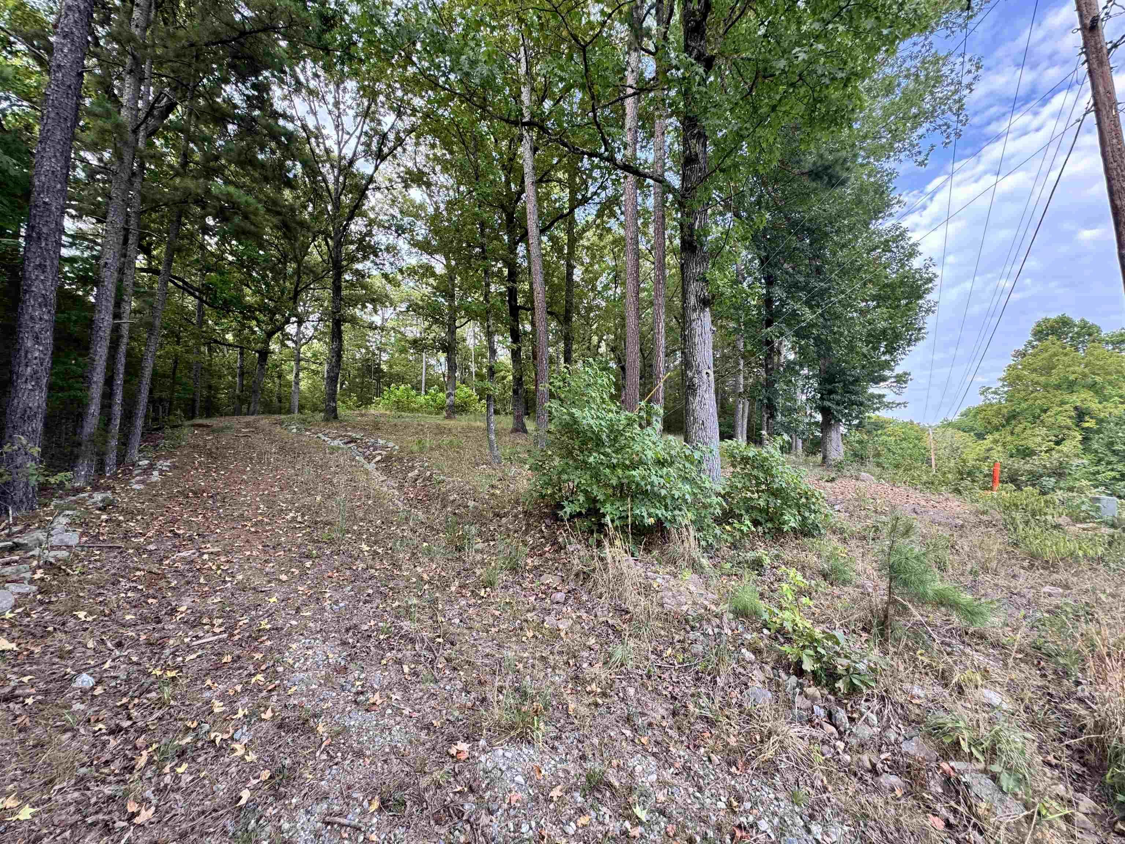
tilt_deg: +5.1
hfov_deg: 102.1
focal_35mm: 14
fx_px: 455
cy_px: 422
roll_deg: -0.5
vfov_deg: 85.7
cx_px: 562
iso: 80
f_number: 2.2
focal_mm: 2.22
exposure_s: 1/99
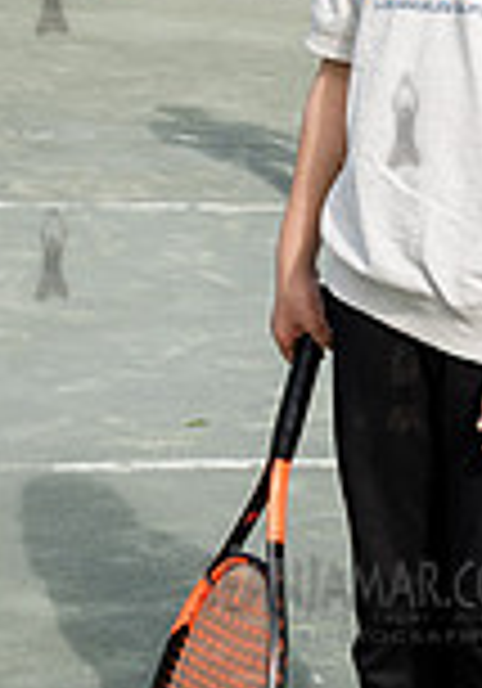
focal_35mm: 136
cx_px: 550
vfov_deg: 14.6
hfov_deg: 10.3
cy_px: 2
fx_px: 2643
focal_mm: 27
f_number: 4.5
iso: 100
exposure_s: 1/400
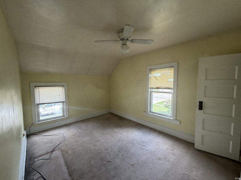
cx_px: 120
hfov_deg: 102.1
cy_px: 90
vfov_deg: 85.7
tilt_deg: -4.0
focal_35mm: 14
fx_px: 97
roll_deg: +1.5
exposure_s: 1/121
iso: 200
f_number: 2.2
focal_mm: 2.22
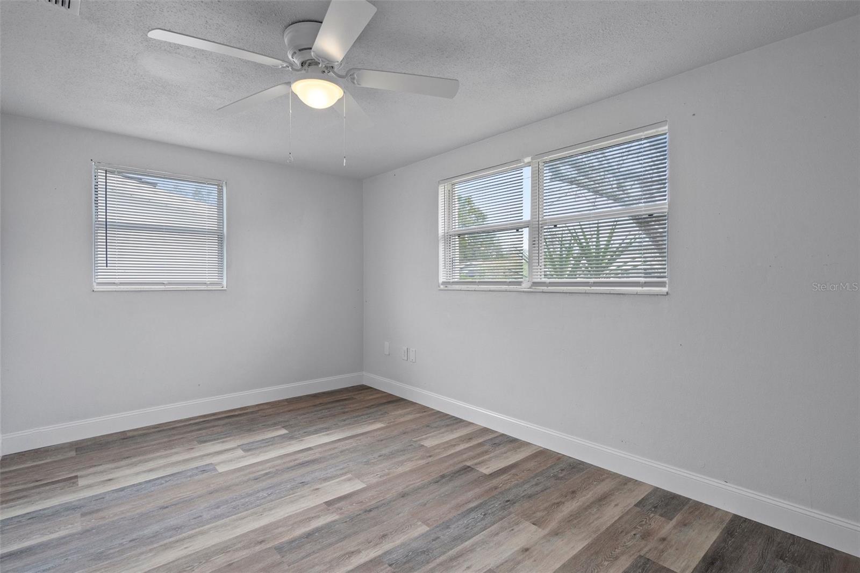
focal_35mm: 17
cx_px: 430
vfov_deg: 70.4
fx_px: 406
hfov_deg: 93.3
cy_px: 286
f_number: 8
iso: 400
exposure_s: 1/3
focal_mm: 17
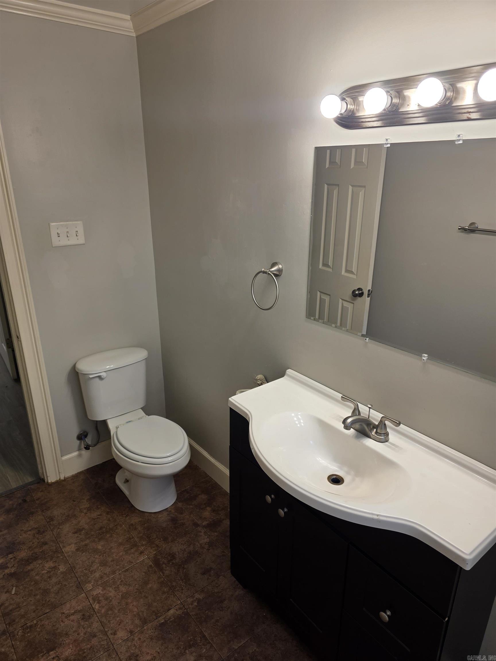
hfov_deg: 58.9
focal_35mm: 23
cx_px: 248
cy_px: 330
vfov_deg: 73.9
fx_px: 439
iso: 64
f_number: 1.7
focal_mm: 6.3
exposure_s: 1/120
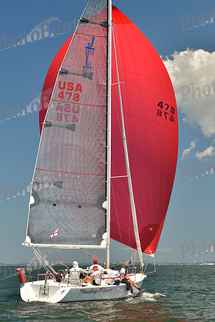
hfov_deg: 14.1
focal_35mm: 97
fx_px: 870
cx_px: 140
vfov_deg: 21.0
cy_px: 133
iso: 280
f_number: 5.6
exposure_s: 1/800
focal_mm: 70
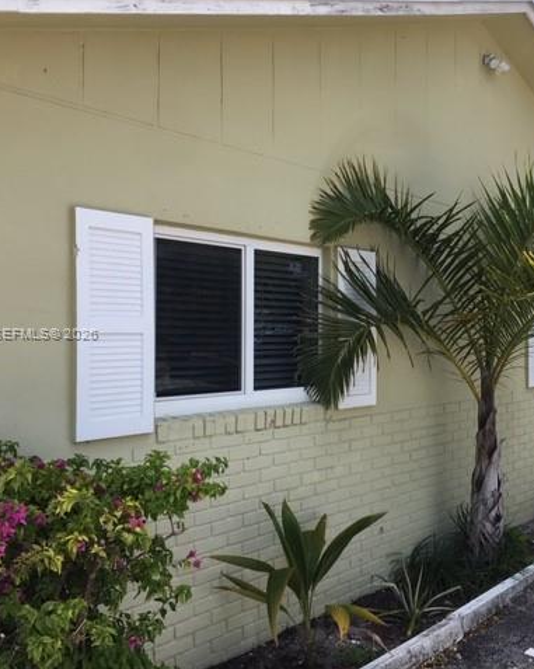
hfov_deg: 38.7
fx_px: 751
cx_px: 353
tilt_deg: +1.9
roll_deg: -1.3
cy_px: 334
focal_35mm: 38
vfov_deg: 48.0
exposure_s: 1/793
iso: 25
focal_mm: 4.15
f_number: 2.2
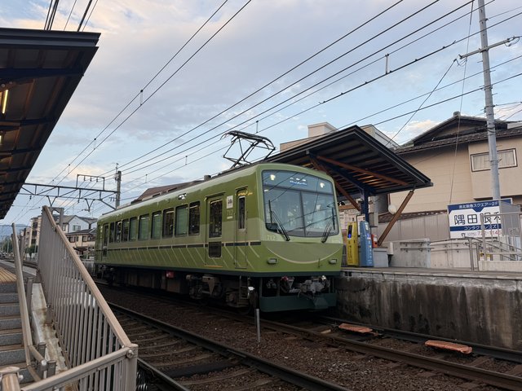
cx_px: 261
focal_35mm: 24
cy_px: 196
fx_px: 362
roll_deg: +1.4
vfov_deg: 56.8
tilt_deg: +8.4
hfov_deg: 71.6
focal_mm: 6.76
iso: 64
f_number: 1.78
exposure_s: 1/268
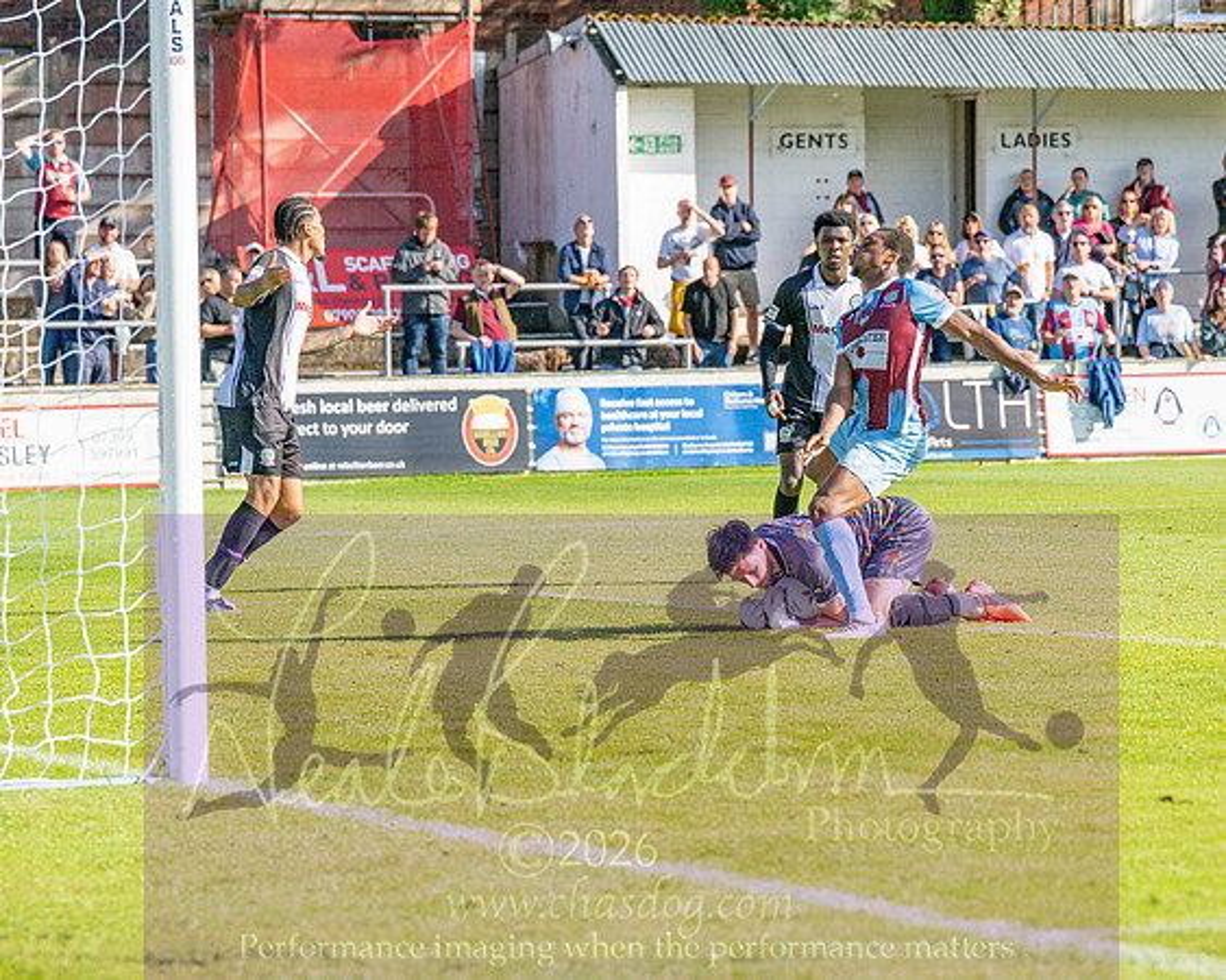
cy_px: 499
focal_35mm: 181
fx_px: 6560
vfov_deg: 8.5
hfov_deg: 10.7
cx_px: 698
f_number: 4
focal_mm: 100
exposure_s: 1/4000
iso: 400
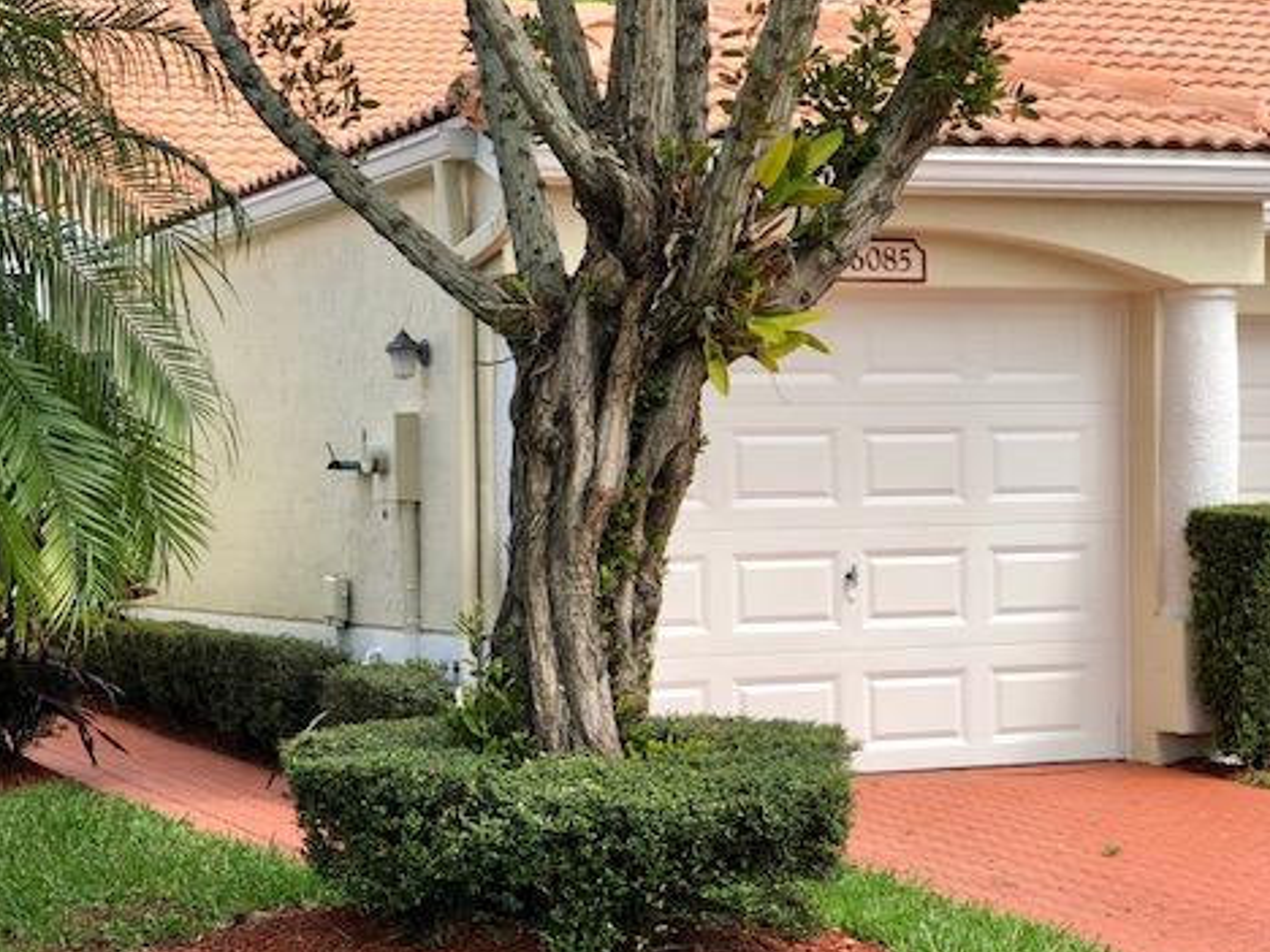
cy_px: 637
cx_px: 429
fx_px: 2862
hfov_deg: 24.9
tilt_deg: -3.9
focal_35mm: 78
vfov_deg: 18.8
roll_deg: -0.1
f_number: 2.8
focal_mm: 6.6
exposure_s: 1/296
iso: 20
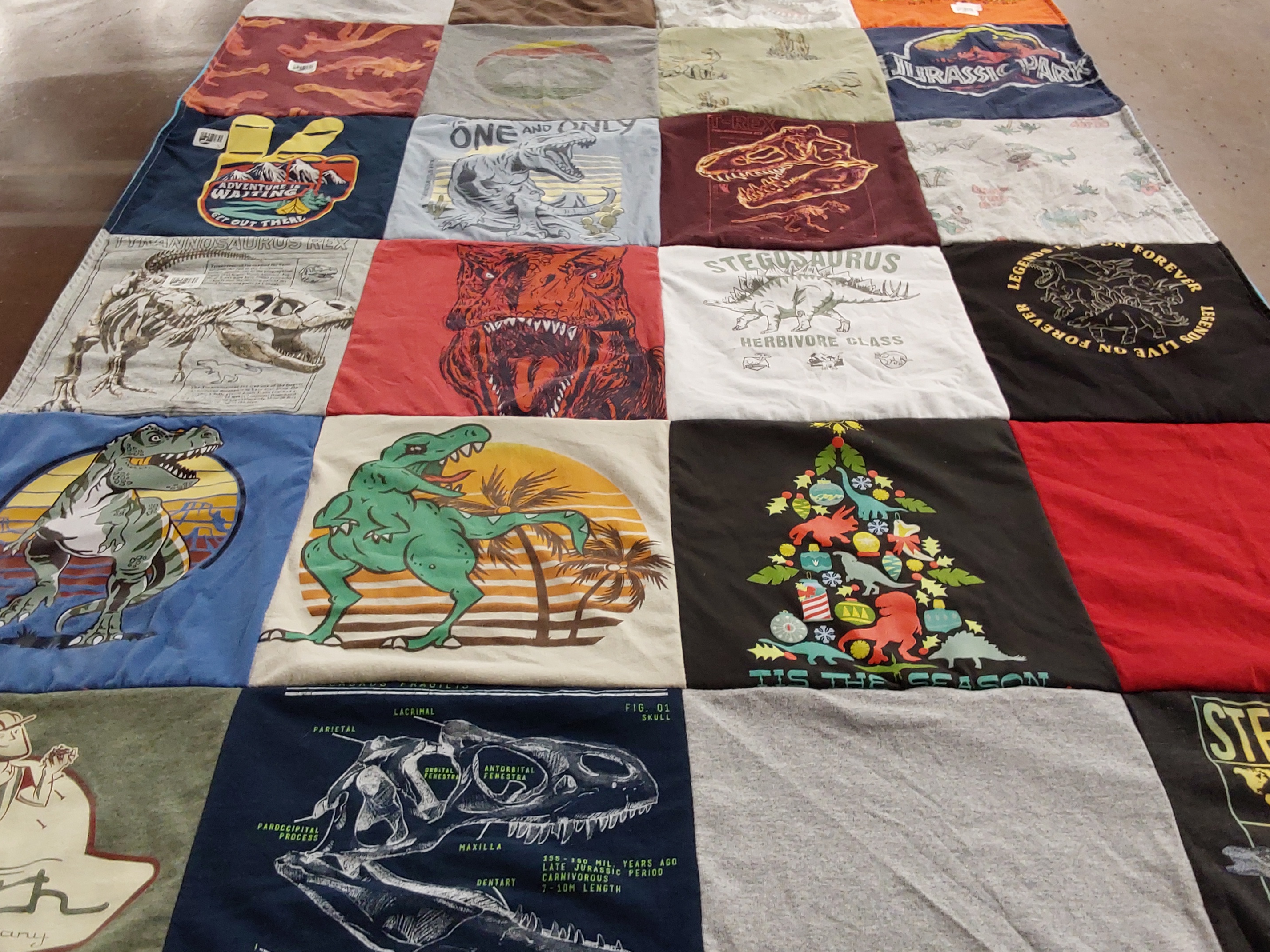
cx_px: 647
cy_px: 499
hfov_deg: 56.8
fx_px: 1174
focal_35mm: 32
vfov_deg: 44.1
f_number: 1.9
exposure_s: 1/50
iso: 100
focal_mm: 2.91
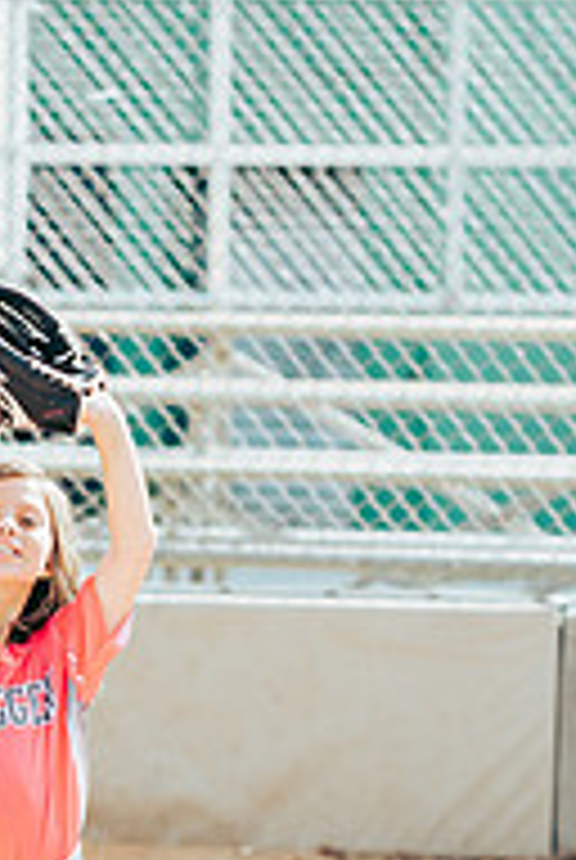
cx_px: -81
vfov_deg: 10.3
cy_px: 608
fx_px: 4782
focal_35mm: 200
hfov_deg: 6.9
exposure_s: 1/1250
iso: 160
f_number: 2.8
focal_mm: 85
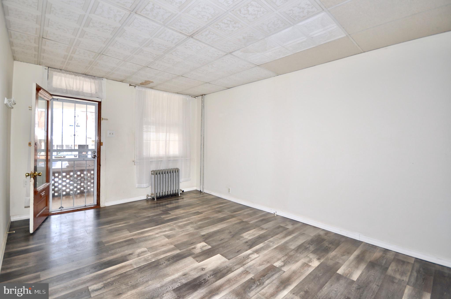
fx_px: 188
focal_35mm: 15
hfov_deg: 100.5
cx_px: 226
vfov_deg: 77.2
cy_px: 150
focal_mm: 10
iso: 100
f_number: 4
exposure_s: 1/60
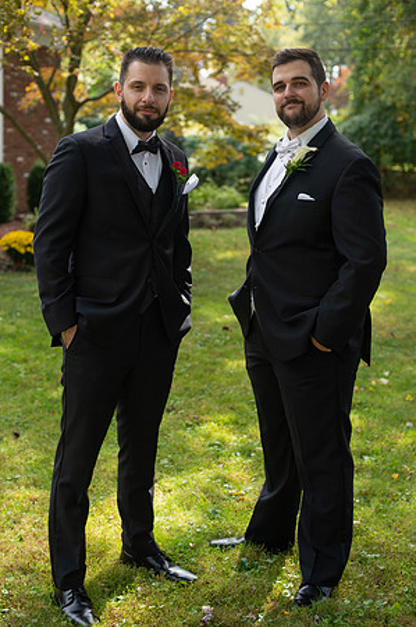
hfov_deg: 26.9
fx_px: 869
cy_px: 314
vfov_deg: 39.6
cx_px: 208
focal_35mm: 50
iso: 400
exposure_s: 1/1250
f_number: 3.2
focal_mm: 50
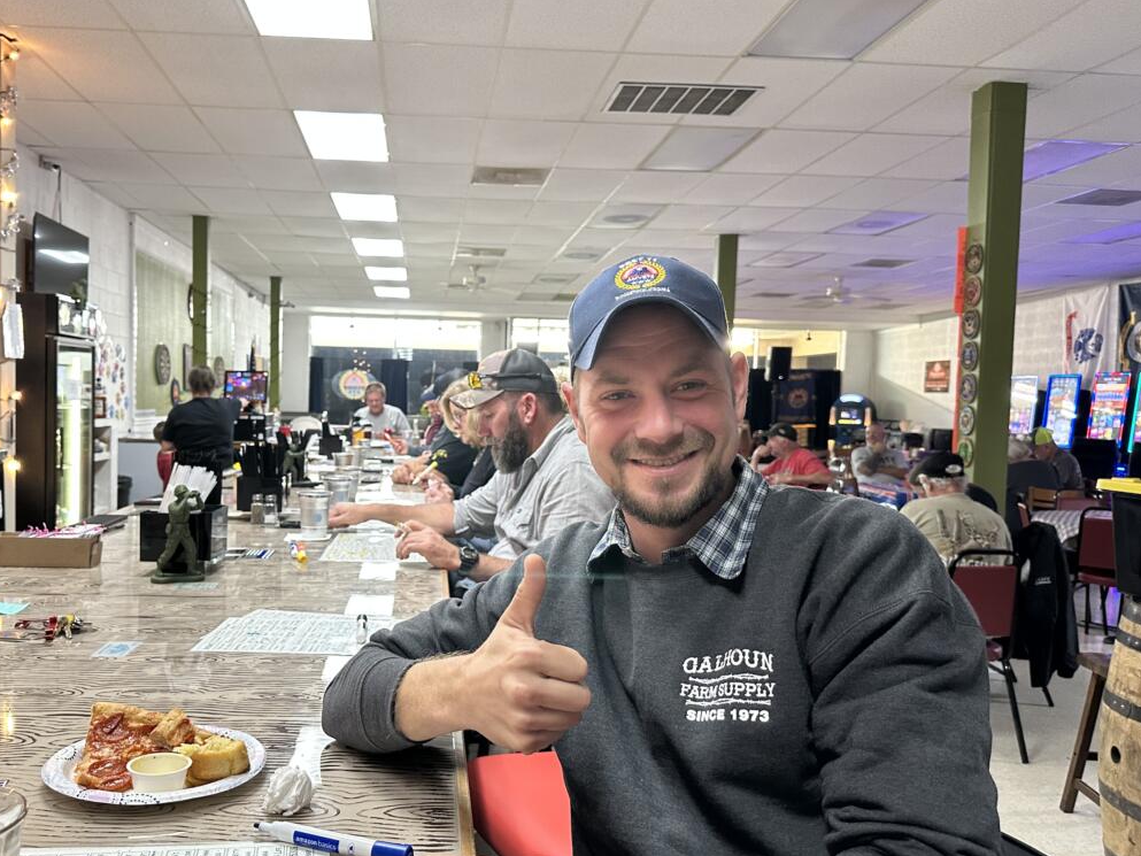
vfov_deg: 48.2
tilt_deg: -2.4
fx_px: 956
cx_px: 477
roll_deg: -1.8
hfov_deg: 61.3
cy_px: 457
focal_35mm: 29
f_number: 1.78
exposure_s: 1/60
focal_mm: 6.86
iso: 320
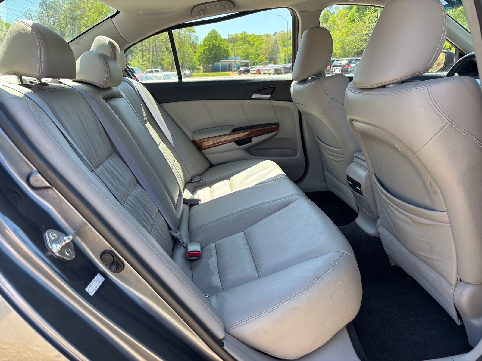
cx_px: 241
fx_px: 362
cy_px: 180
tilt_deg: -14.2
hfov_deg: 67.3
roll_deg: +0.5
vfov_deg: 53.1
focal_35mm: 26
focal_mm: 5.96
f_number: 1.6
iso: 50
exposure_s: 1/244
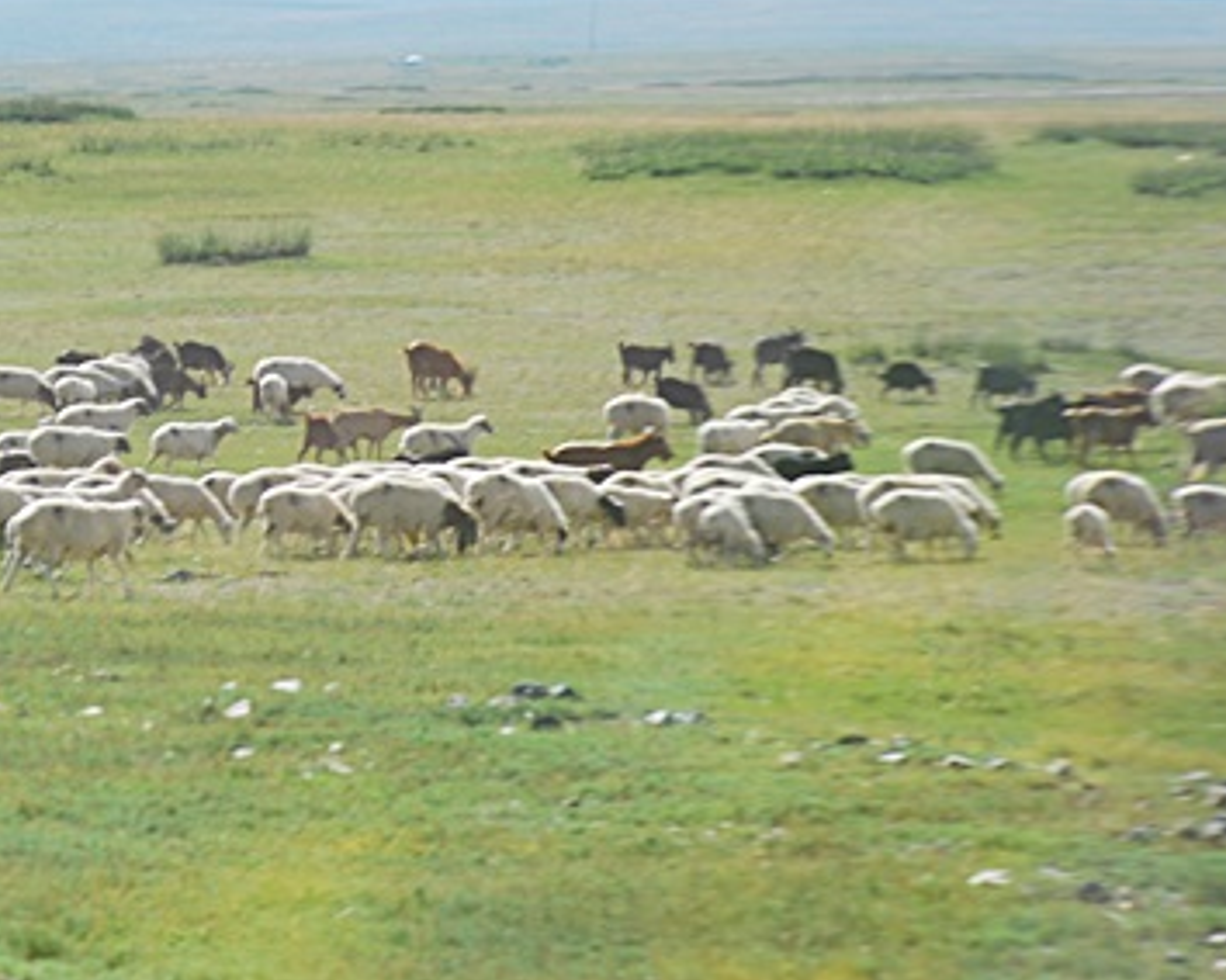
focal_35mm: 287
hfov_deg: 6.7
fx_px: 10411
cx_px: -59
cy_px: 114
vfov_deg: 5.4
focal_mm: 90
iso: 100
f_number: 6.3
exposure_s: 1/320
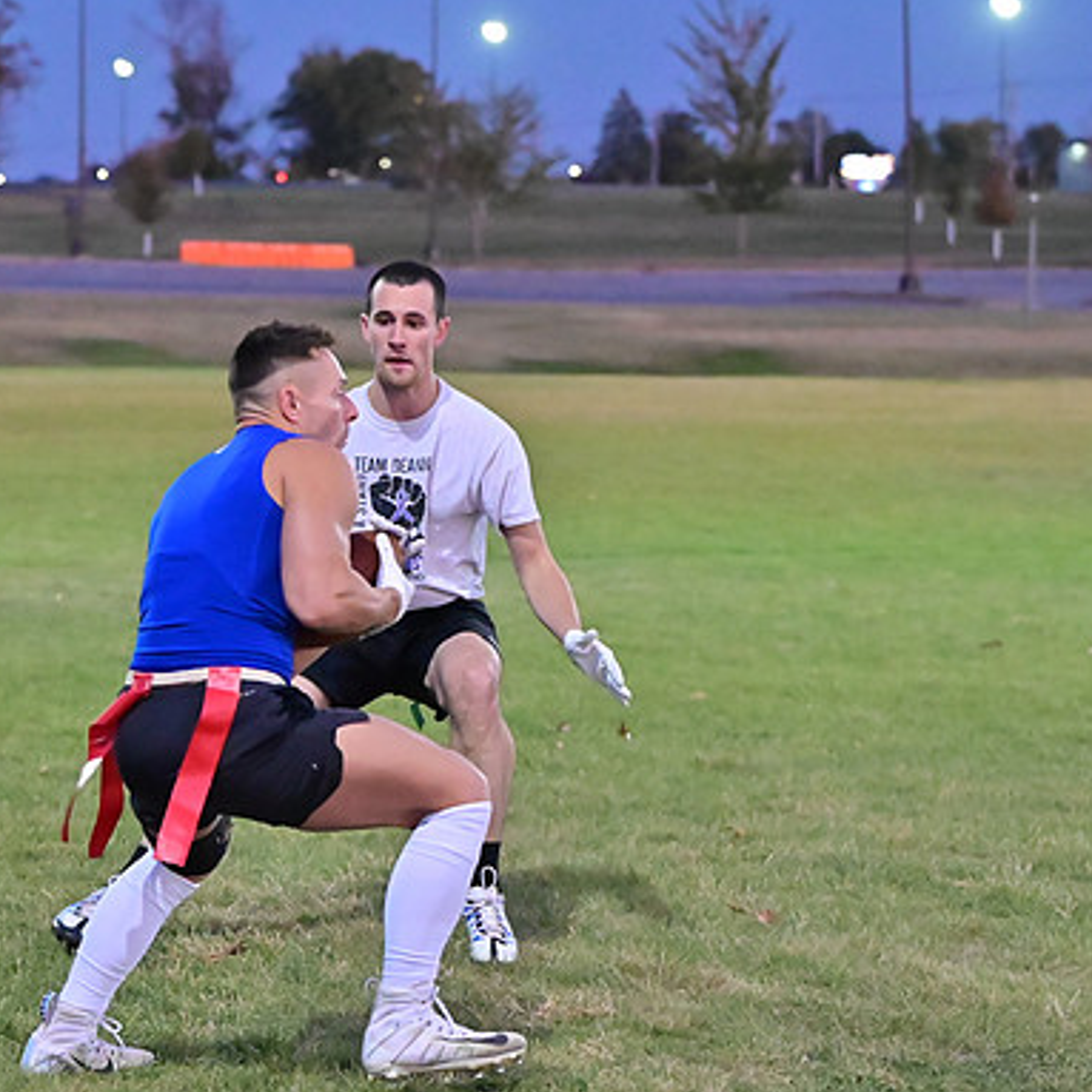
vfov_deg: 11.5
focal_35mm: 152
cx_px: 331
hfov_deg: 11.5
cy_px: 549
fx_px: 5425
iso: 6400
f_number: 4
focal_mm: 79
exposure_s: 1/500
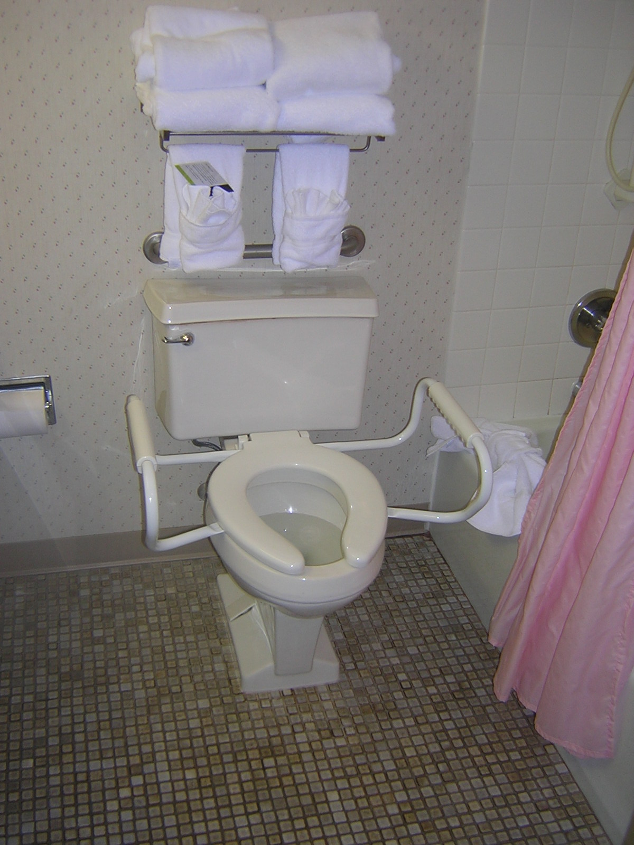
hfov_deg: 39.7
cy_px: 422
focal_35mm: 36
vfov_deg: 51.4
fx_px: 879
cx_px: 317
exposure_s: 1/60.1
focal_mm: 4.7
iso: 100
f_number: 2.6
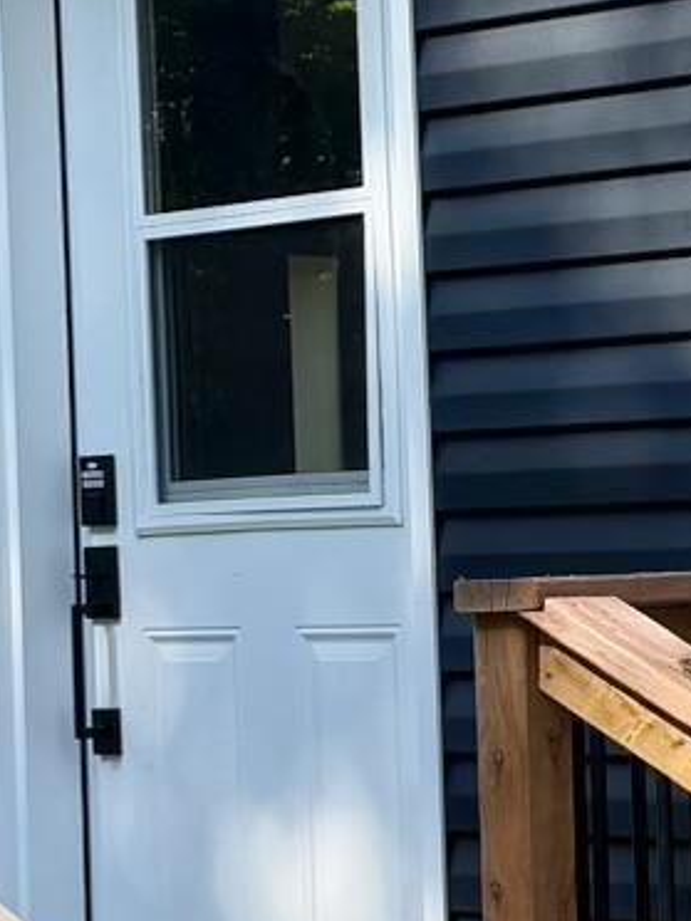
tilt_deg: +0.4
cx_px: 629
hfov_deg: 11.2
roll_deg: +1.9
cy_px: 508
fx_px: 3513
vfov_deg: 14.9
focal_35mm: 132
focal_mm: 6.76
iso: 100
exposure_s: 1/1618
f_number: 1.78
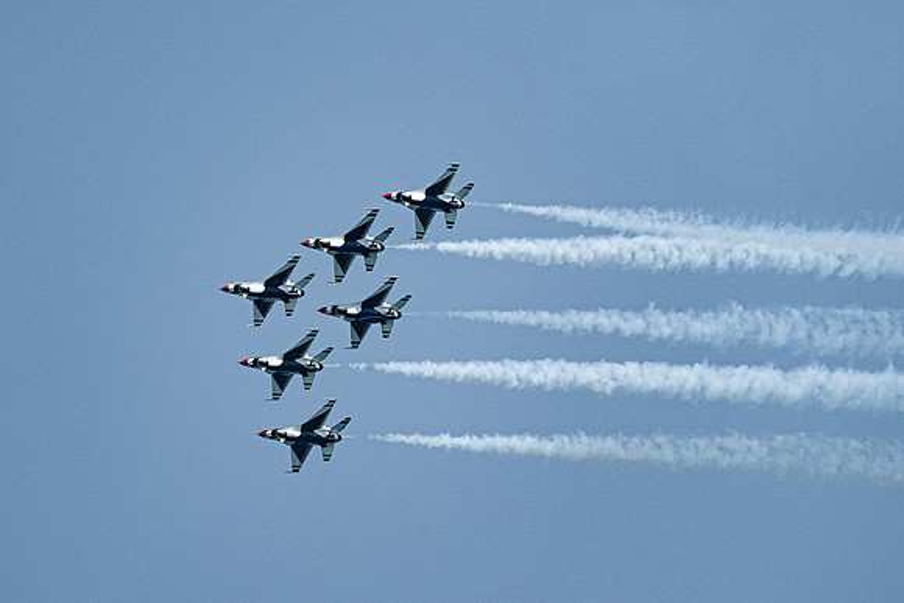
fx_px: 16794
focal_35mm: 669
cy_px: 397
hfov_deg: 3.1
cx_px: 427
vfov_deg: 2.1
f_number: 10
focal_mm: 400
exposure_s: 1/2000
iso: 640
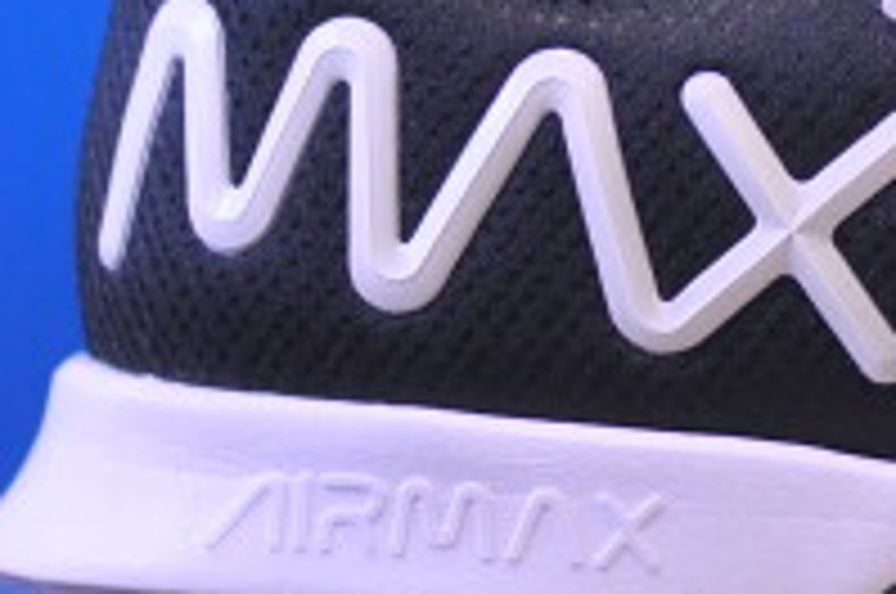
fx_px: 7479
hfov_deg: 6.8
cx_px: 1328
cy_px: -160
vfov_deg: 4.5
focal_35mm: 301
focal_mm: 50
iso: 250
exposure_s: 1/320
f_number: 2.2
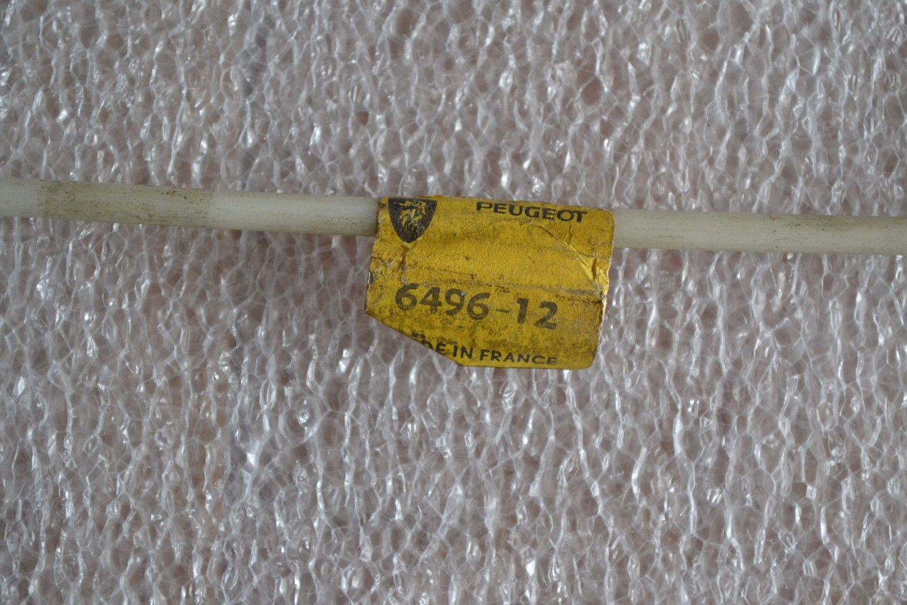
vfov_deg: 18.9
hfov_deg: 28.1
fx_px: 1814
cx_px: 454
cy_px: 302
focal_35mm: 72
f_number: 5.3
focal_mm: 48
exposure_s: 1/60
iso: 1400
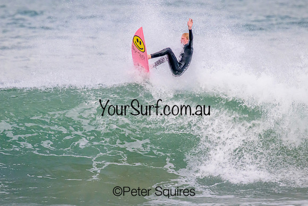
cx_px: 156
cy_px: 94
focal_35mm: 910
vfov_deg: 1.5
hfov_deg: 2.3
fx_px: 7784
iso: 4000
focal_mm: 800
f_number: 11
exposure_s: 1/2000
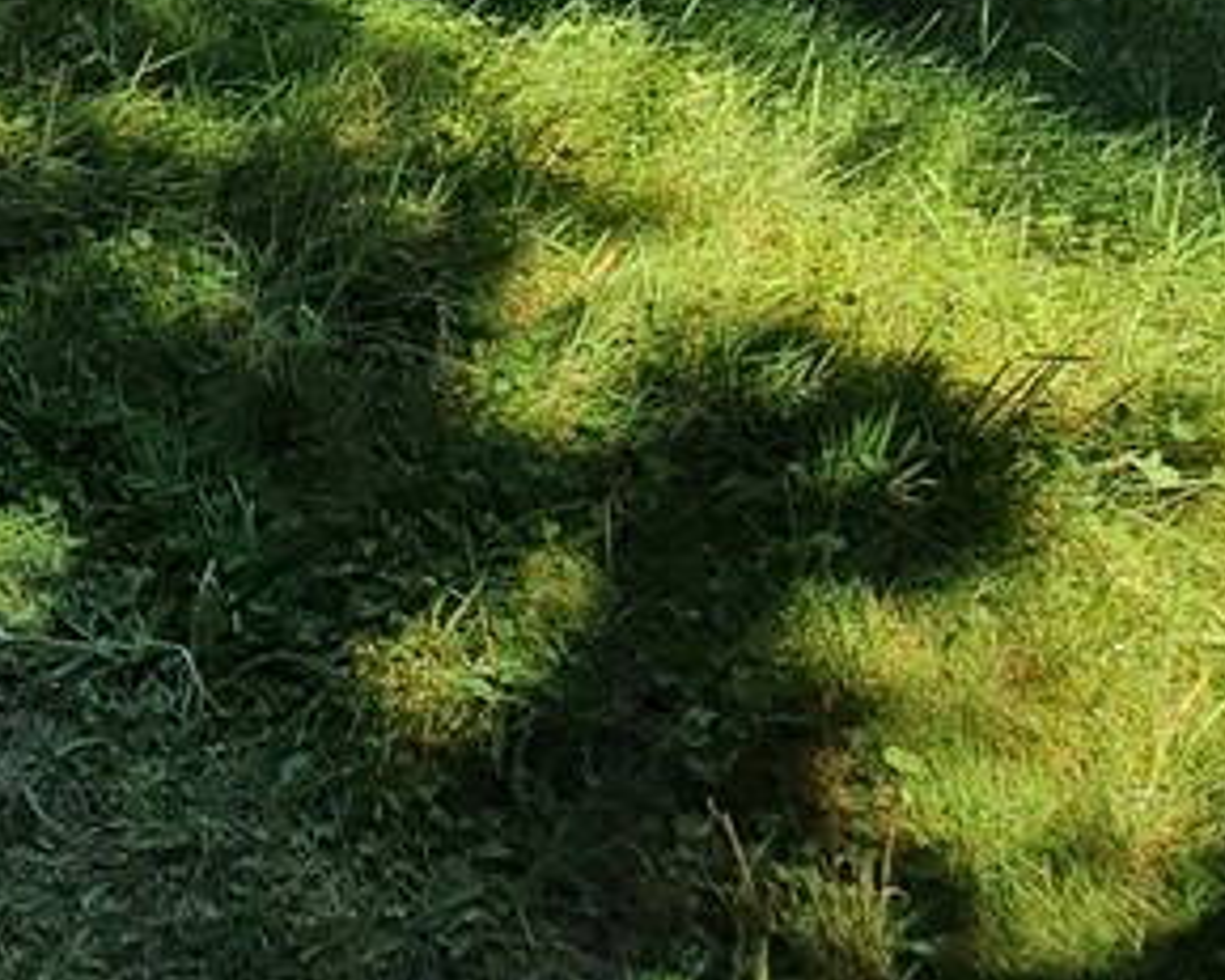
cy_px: -815
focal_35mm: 90
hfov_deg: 19.8
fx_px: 3262
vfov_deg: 14.8
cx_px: -314
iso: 50
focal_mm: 4.32
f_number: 2.4
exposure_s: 1/832
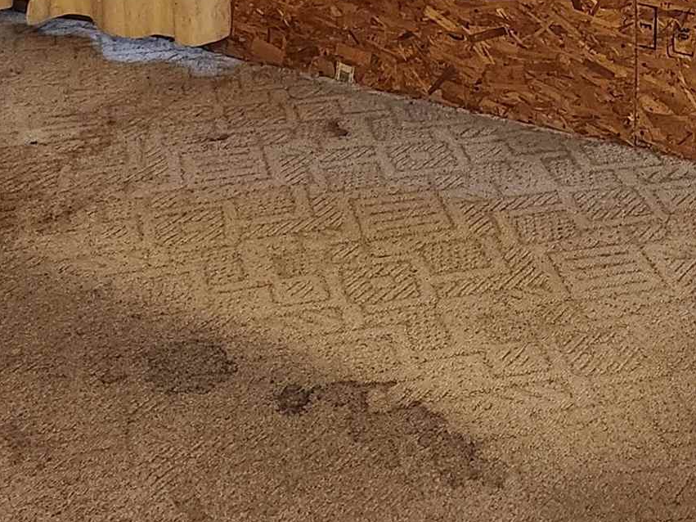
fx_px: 1669
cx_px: 404
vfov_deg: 16.7
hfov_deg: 23.5
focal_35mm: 83
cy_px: -169
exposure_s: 1/60
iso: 640
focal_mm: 5.4
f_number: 1.8
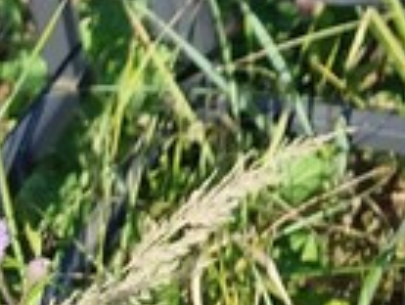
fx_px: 1629
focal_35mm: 139
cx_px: 549
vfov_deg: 9.2
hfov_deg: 13.6
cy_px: -504
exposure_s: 1/746
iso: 50
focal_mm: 5.31
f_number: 1.7
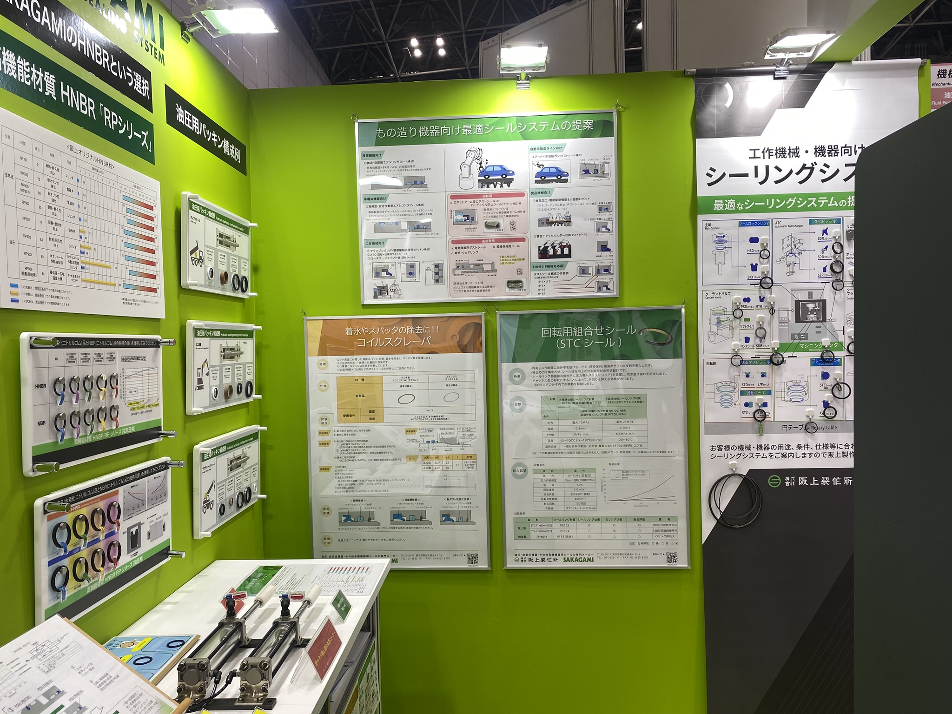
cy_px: 357
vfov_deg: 53.1
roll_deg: +1.1
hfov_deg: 67.3
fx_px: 715
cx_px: 476
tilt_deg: -0.4
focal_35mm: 26
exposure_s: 1/102
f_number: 1.8
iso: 32
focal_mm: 4.25
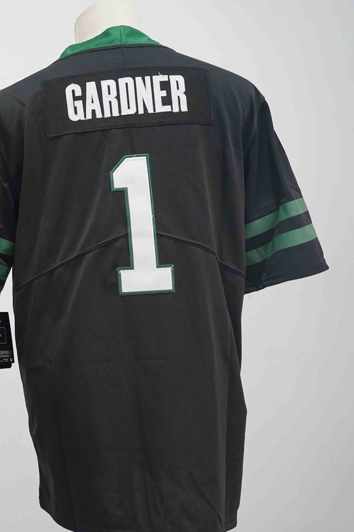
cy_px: 271
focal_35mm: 43
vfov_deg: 45.4
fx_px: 634
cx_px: -47
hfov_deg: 28.1
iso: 1600
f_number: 3.2
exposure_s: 1/160
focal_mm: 28
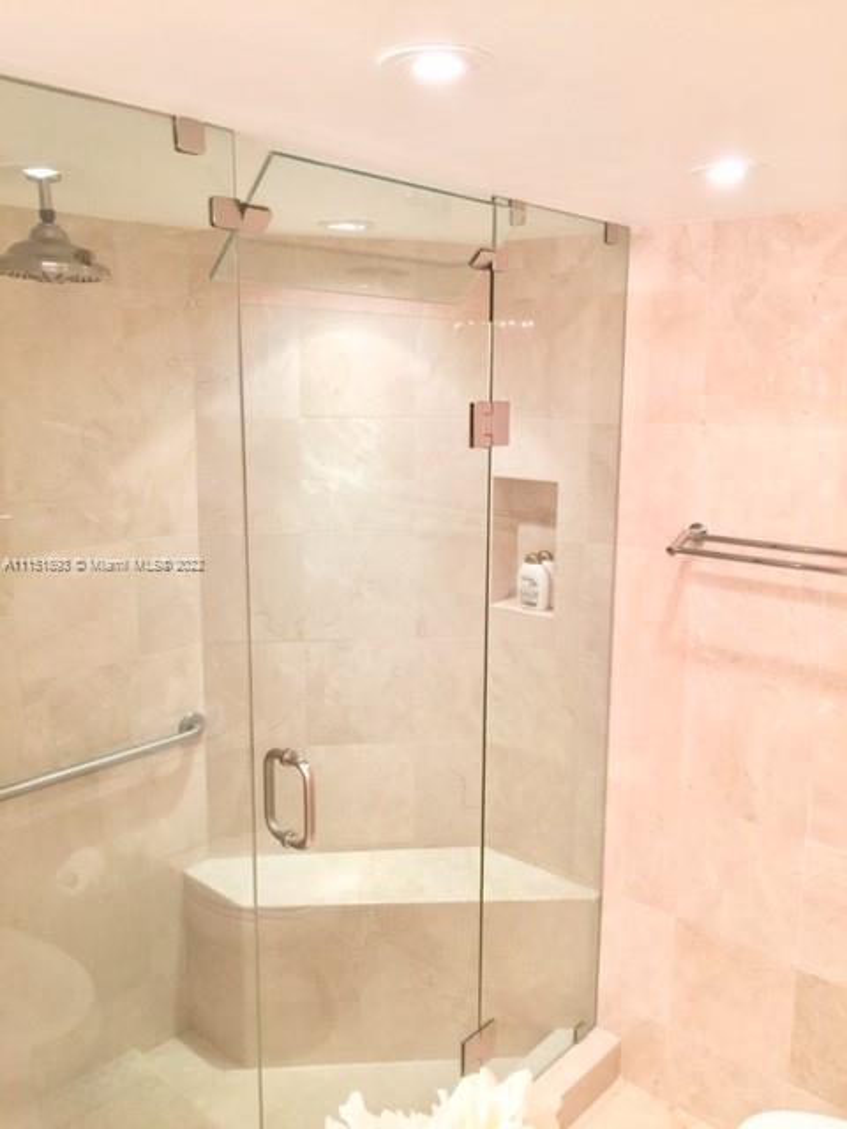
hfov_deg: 48.2
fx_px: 946
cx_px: 424
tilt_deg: -9.5
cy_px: 564
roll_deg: -0.8
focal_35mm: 29
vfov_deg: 61.7
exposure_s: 1/15
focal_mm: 4.15
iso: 40
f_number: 2.2
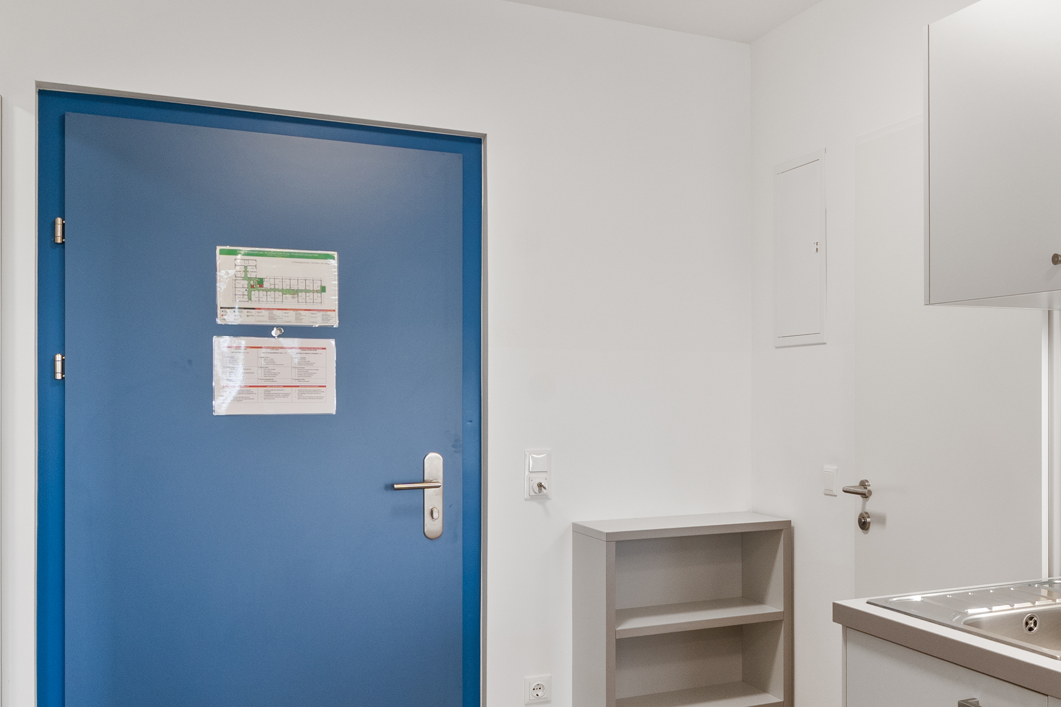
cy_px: 408
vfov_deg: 35.9
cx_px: 917
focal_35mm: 37
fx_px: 1090
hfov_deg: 47.6
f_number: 8
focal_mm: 14
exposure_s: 1/15
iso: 500
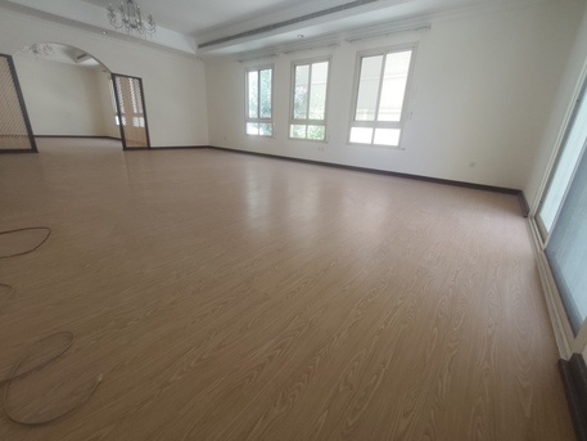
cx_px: 294
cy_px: 220
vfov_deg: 81.8
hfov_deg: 98.2
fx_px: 254
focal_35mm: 15
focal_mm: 1.6
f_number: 2.2
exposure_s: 1/100
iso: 125
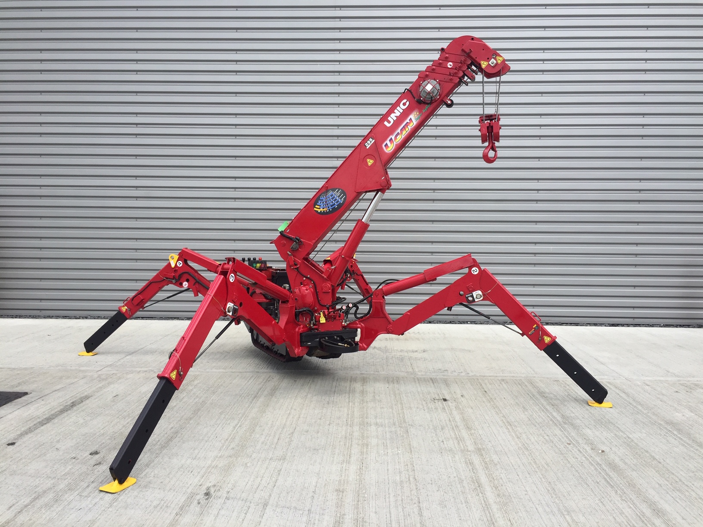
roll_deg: -2.5
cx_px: 352
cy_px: 264
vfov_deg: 48.2
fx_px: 589
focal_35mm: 29
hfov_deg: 61.7
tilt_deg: -4.2
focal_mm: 4.15
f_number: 2.2
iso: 32
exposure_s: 1/1099
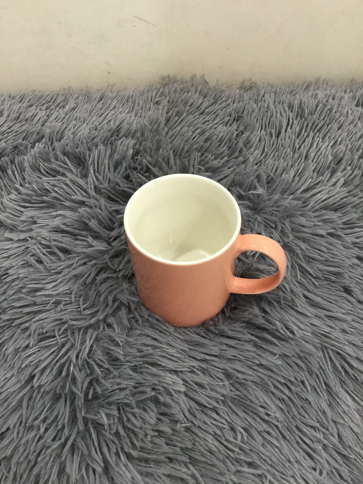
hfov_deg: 45.4
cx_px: 182
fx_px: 433
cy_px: 242
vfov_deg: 58.4
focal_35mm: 31
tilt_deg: -54.9
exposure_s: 1/33
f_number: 2.4
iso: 125
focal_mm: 3.3
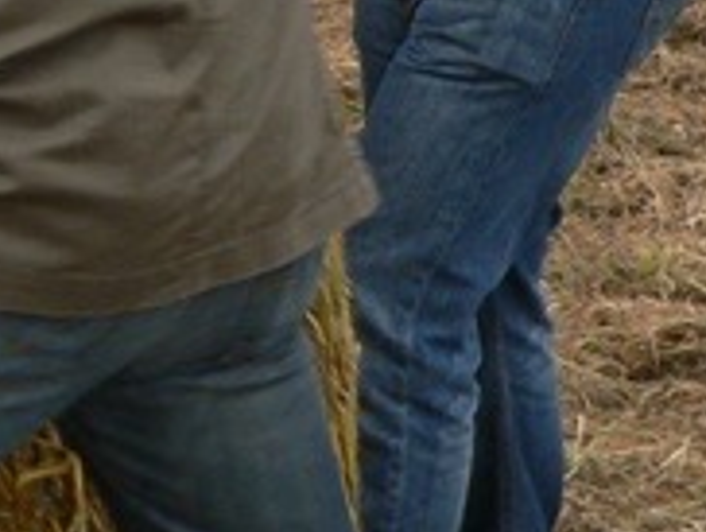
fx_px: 3227
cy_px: -408
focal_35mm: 158
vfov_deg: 9.0
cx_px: -31
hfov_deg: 12.3
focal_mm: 6
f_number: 3.3
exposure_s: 1/125
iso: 80
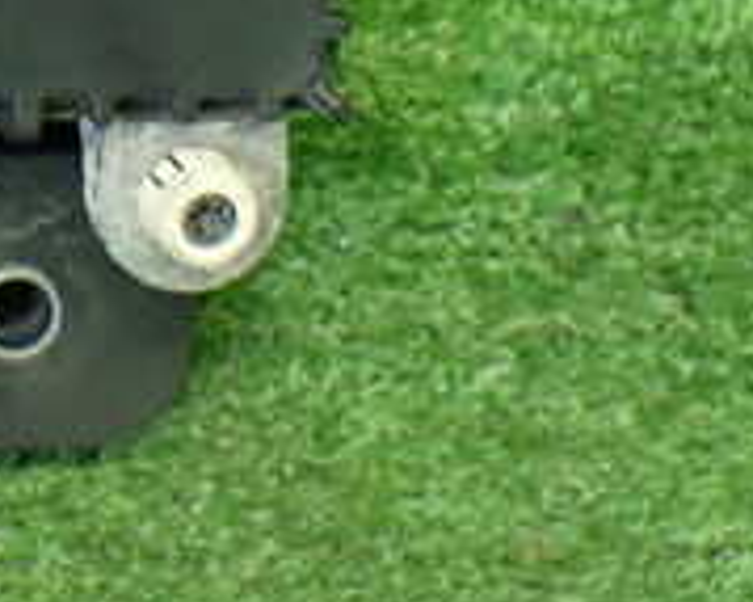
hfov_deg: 18.7
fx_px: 2183
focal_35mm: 98
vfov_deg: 15.1
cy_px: -143
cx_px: -114
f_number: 2.3
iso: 800
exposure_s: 1/125
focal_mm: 5.4
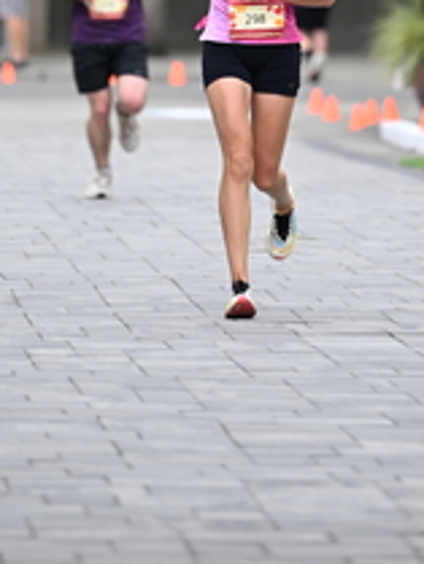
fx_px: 7440
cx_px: 231
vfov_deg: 4.3
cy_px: -135
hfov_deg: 3.3
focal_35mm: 456
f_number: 2.8
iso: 640
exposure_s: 1/2000
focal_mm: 180
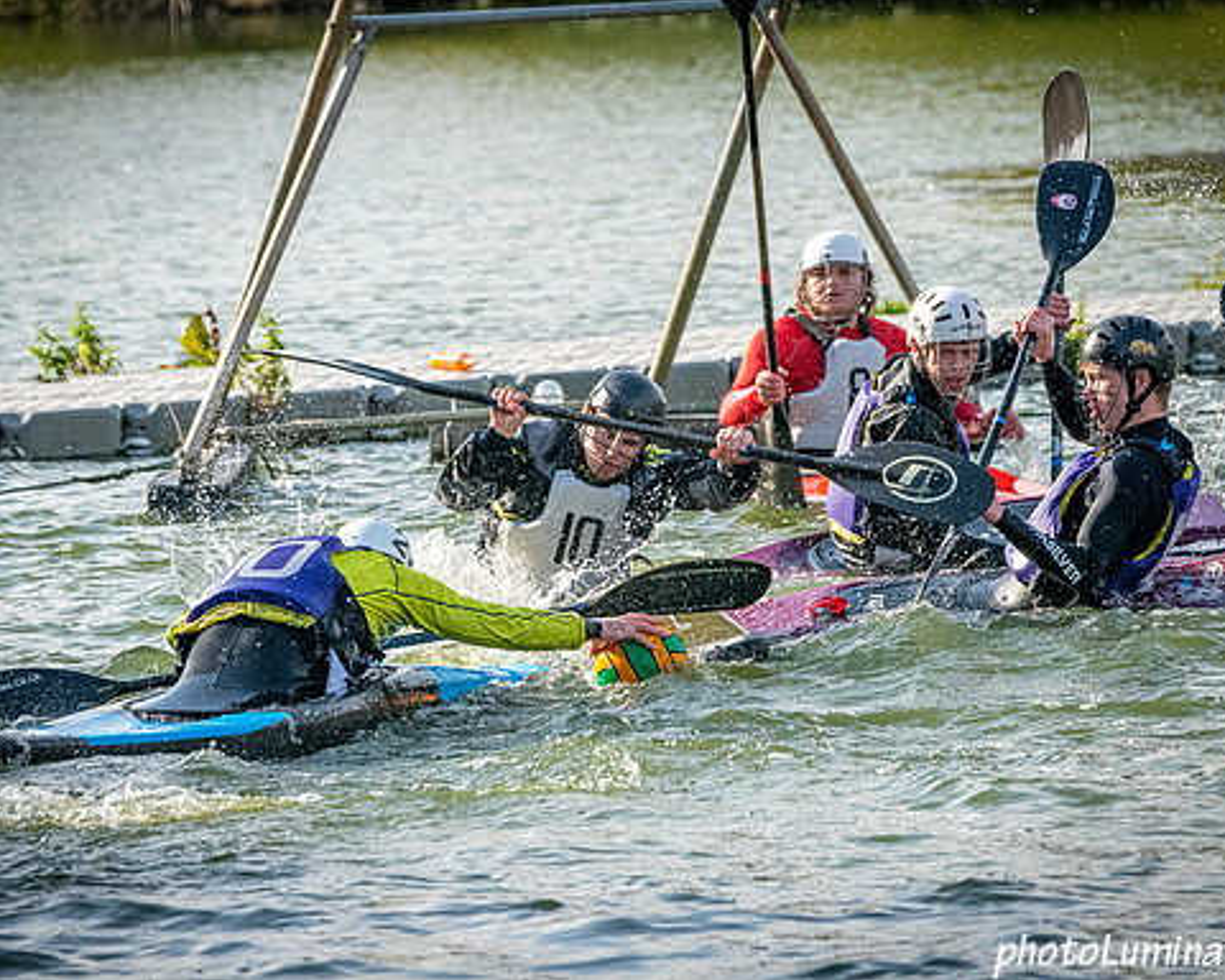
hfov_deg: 5.7
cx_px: 615
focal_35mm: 340
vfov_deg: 4.6
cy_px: 489
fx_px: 12327
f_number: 9
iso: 2500
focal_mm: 300
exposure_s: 1/3200
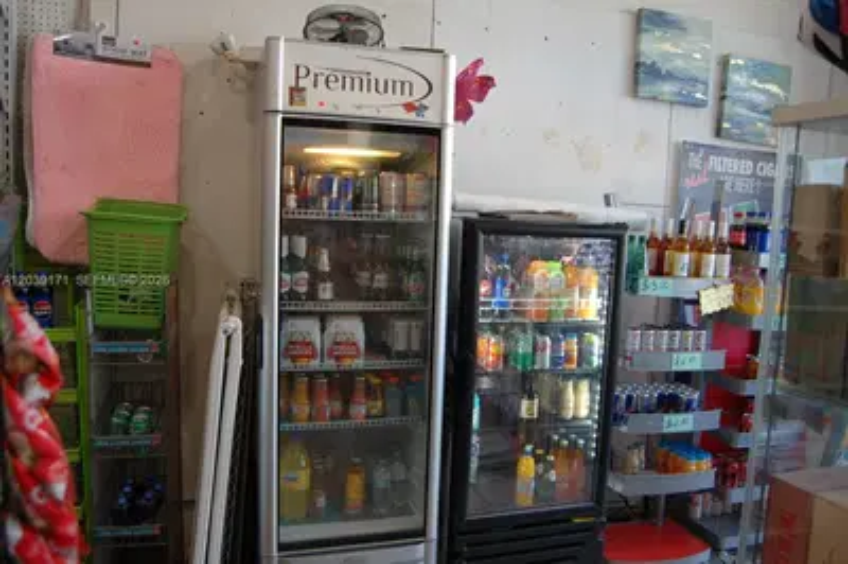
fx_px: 671
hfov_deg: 64.6
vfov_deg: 45.6
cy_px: 282
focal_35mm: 28
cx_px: 424
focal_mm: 19
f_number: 3.5
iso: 200
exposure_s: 1/40
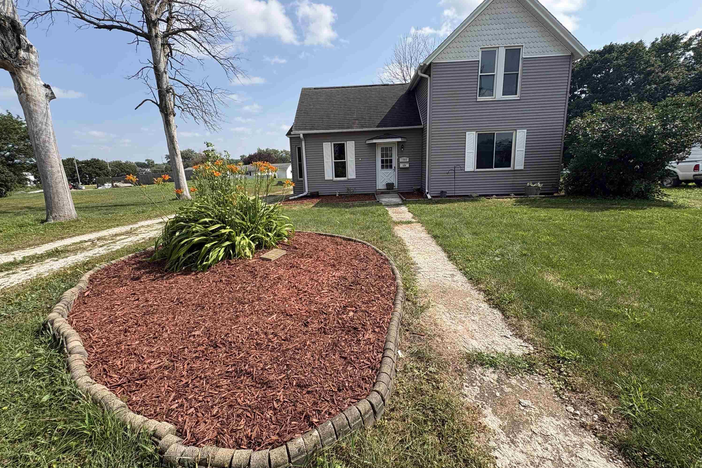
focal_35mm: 15
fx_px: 292
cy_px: 226
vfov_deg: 77.3
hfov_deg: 100.4
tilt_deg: -12.0
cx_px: 353
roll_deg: +2.0
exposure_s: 1/1256
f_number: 2.2
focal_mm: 2.22
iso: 40
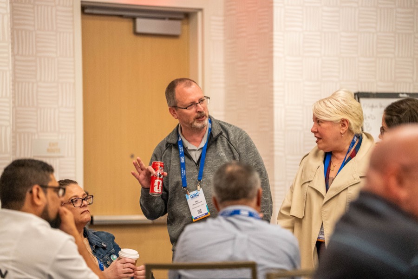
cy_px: 140
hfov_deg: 13.7
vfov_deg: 9.2
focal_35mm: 150
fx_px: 1742
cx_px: 209
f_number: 2.8
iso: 10000
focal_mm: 150
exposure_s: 1/200
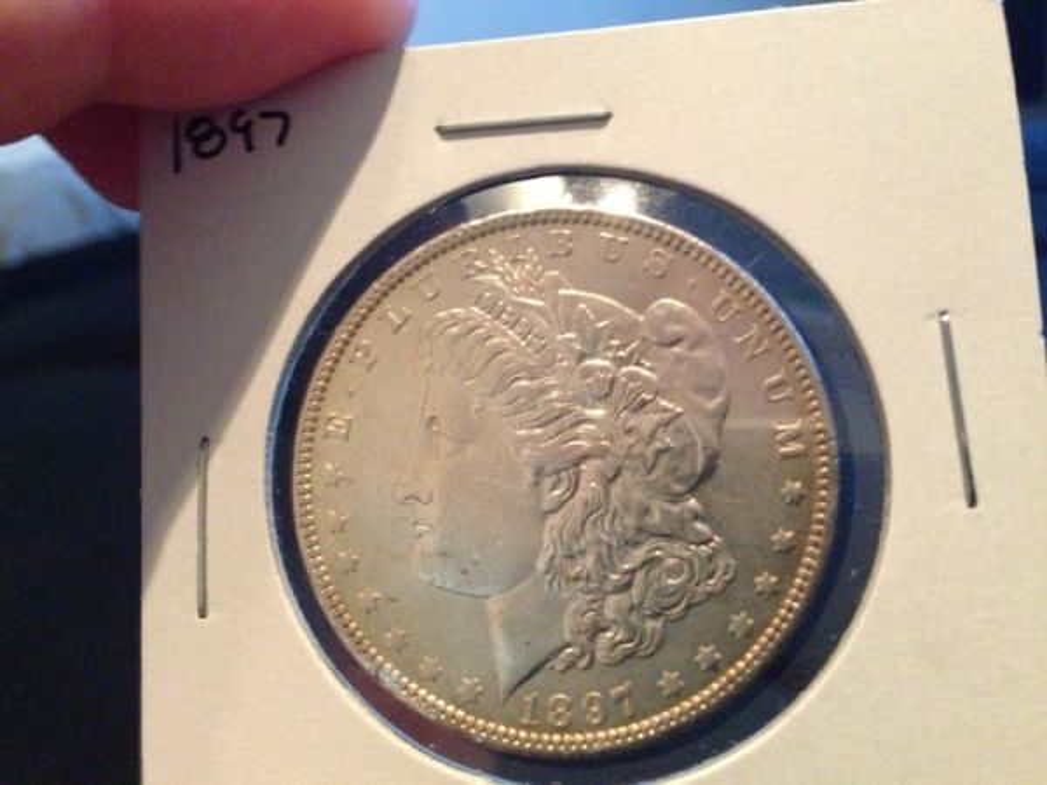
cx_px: 524
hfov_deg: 55.4
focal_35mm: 33
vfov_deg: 42.9
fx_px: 998
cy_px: 392
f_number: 2.4
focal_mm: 4.13
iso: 800
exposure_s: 1/17
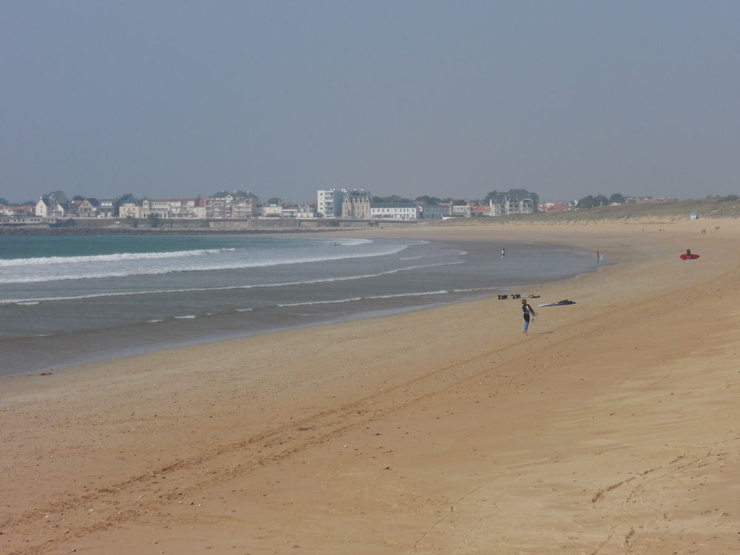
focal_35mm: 119
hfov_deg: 16.6
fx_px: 2544
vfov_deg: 12.5
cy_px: 278
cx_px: 370
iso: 125
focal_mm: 21.2
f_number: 5.5
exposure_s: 1/1250
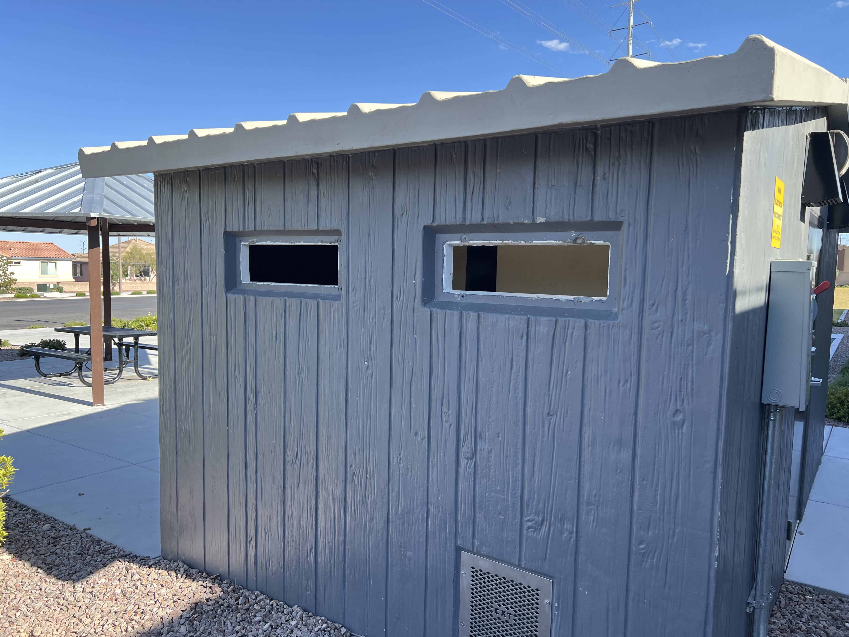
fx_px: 638
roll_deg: -0.7
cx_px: 424
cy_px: 318
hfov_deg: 67.3
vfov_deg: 53.1
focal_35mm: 26
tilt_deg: -4.5
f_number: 1.5
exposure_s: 1/991
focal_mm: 5.7
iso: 50
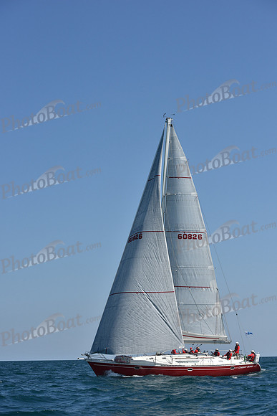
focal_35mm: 70
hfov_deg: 19.5
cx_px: 138
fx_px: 807
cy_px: 208
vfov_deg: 28.8
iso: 250
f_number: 7.1
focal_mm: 70
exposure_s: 1/1600
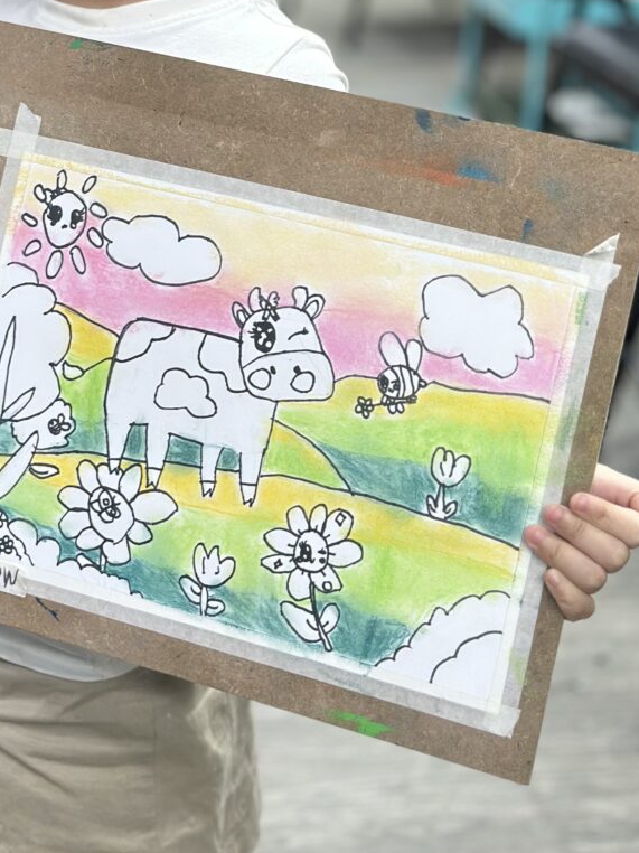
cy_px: 121
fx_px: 2069
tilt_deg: -15.0
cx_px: 220
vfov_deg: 22.8
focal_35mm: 84
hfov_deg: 17.5
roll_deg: -2.0
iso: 160
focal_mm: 6.86
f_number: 1.78
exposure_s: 1/100
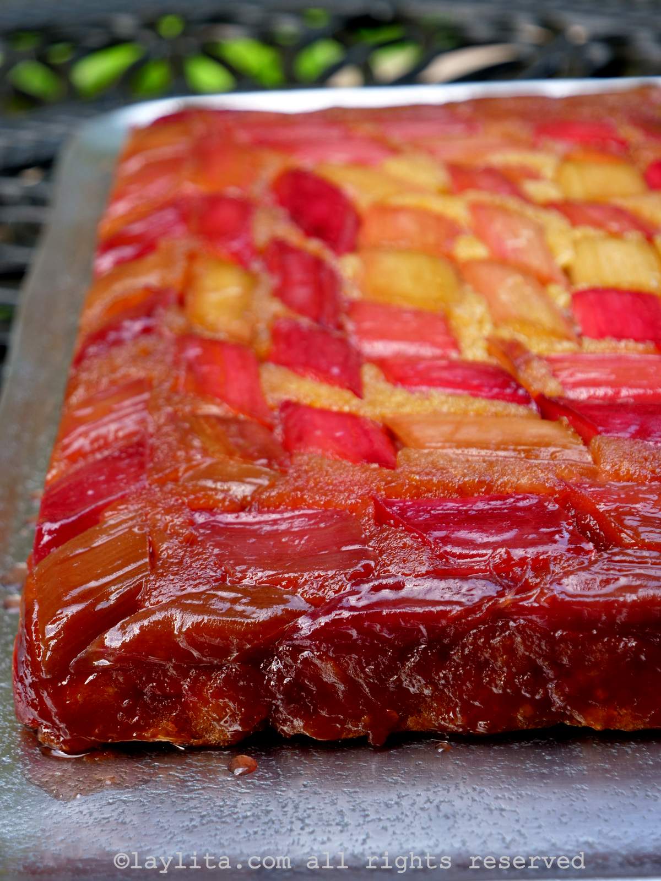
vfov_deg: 21.3
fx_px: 2342
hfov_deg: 16.1
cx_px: 330
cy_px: 440
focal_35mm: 92
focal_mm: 46
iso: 200
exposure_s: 1/125
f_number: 3.9
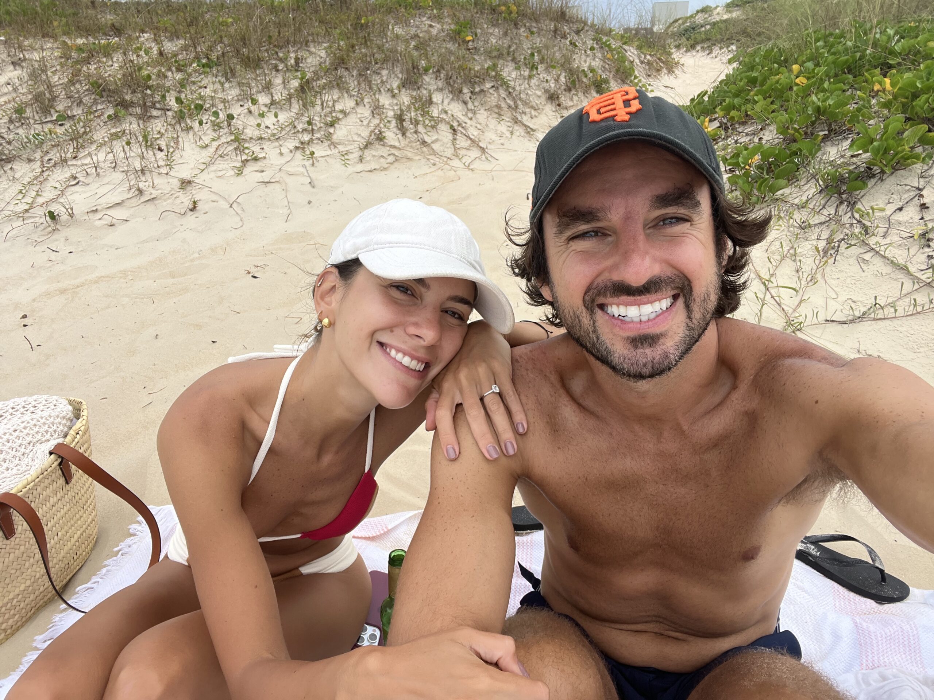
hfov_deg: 73.9
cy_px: 350
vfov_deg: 58.9
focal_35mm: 23
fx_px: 621
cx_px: 467
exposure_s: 1/365
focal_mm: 2.71
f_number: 2.2
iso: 32
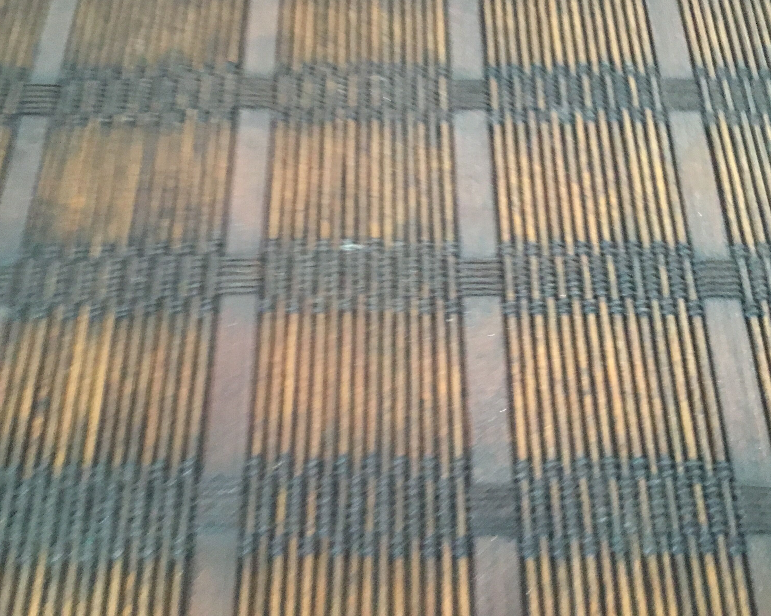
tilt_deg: -65.0
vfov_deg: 44.5
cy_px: 302
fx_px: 753
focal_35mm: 33
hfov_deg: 54.2
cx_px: 385
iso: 200
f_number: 2.4
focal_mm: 3.3
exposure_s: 1/20
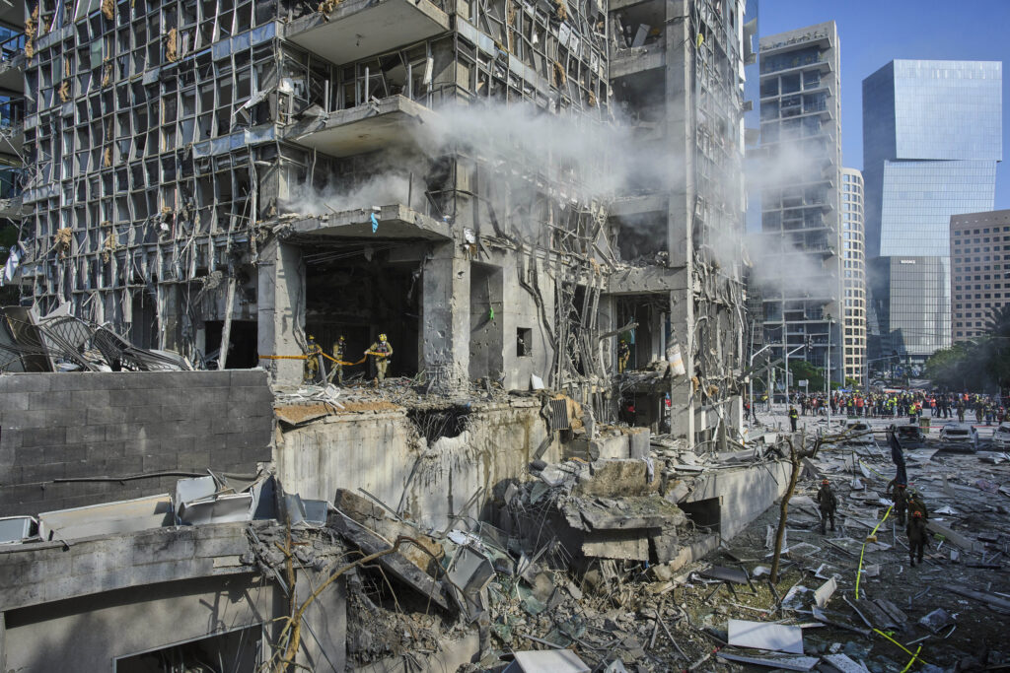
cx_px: 505
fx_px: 673
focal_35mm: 24
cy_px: 336
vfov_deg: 53.1
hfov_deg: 73.7
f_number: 4.5
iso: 640
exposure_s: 1/3200
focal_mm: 24
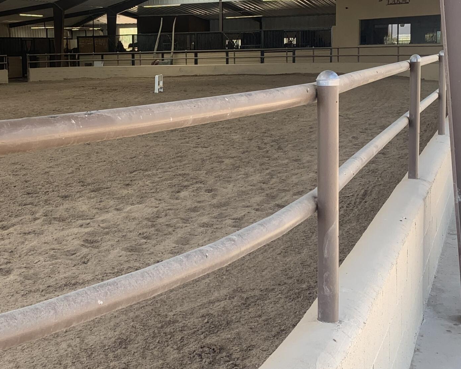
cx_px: 136
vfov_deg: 27.5
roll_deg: +0.2
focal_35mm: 55
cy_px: 140
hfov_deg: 33.7
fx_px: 750
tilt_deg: -2.5
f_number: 1.8
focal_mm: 4.25
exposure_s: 1/266
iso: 25
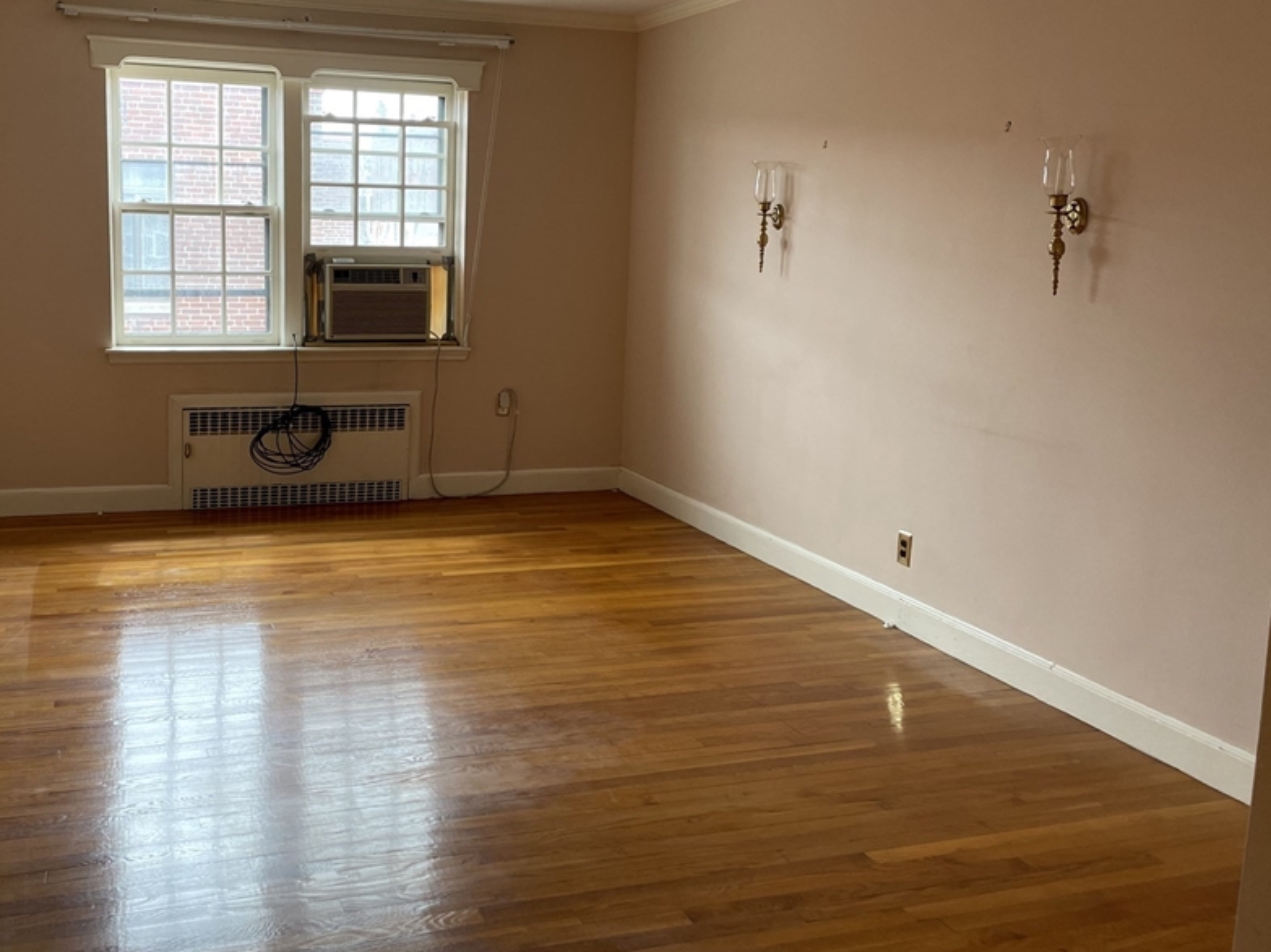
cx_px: 466
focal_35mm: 34
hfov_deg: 53.3
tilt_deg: -6.3
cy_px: 380
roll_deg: -0.9
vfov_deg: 41.6
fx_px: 1248
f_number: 1.6
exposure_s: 1/120
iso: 64
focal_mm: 4.2
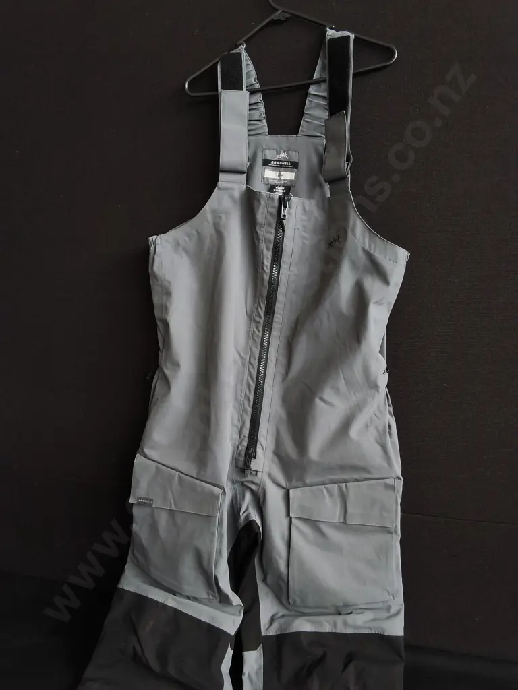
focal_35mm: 27
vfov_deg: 65.3
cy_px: 345
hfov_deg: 51.4
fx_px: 539
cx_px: 259
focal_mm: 2.87
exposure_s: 1/100
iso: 125
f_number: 2
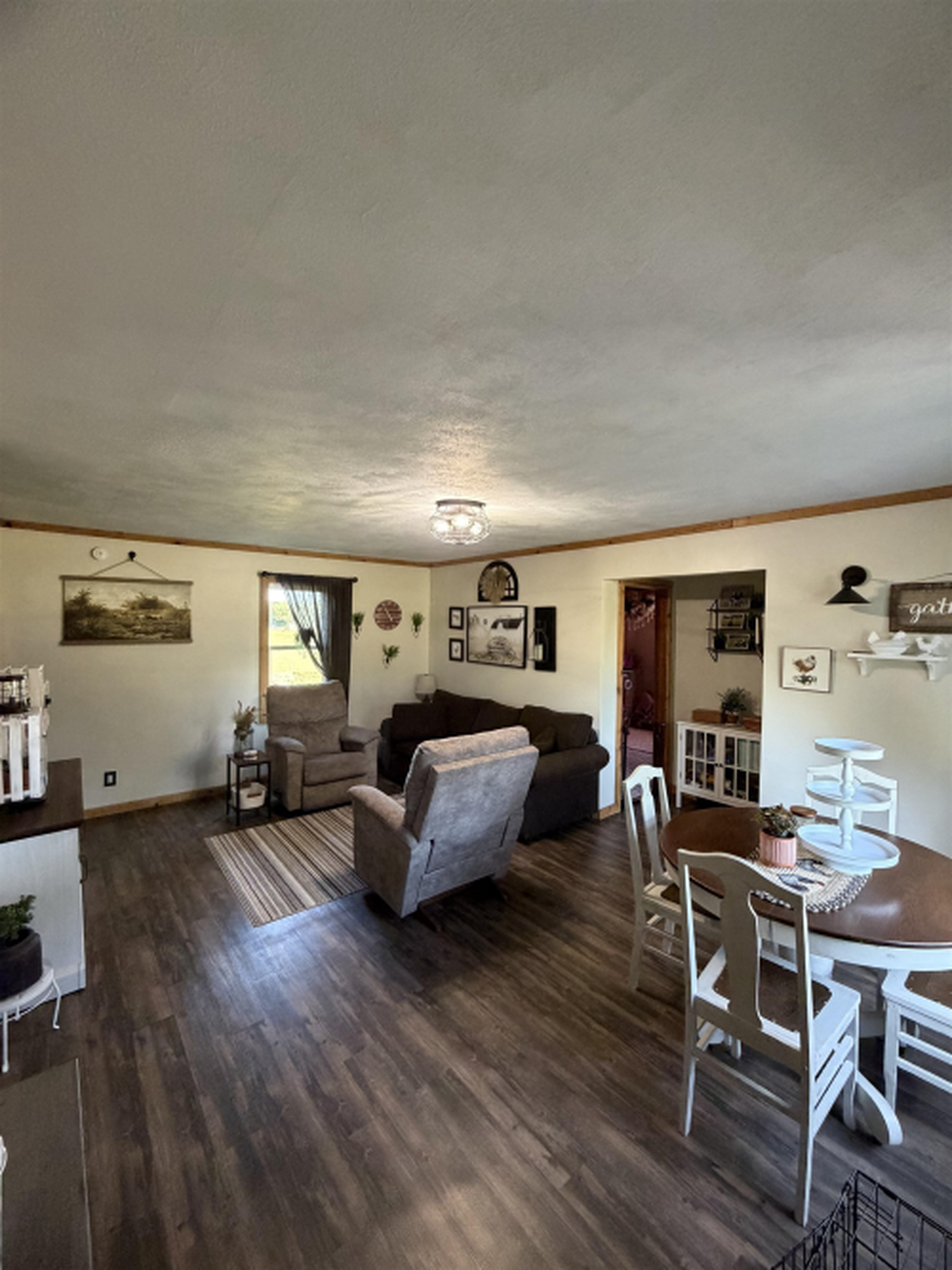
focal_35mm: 14
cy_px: 635
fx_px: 514
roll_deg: -1.0
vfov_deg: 102.1
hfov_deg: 85.7
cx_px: 476
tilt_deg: -0.4
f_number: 2.2
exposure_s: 1/60
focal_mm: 2.22
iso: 500
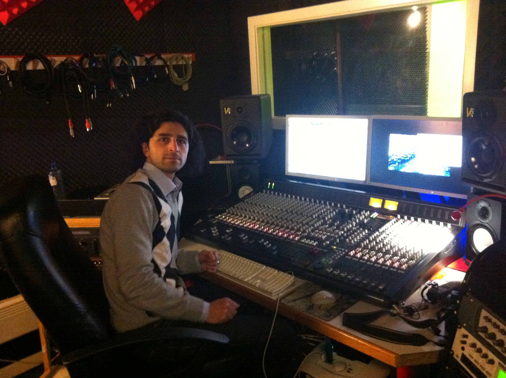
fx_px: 511
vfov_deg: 40.6
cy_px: 189
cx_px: 253
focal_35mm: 35
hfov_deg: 52.7
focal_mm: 3.85
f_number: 2.8
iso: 1000
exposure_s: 1/15
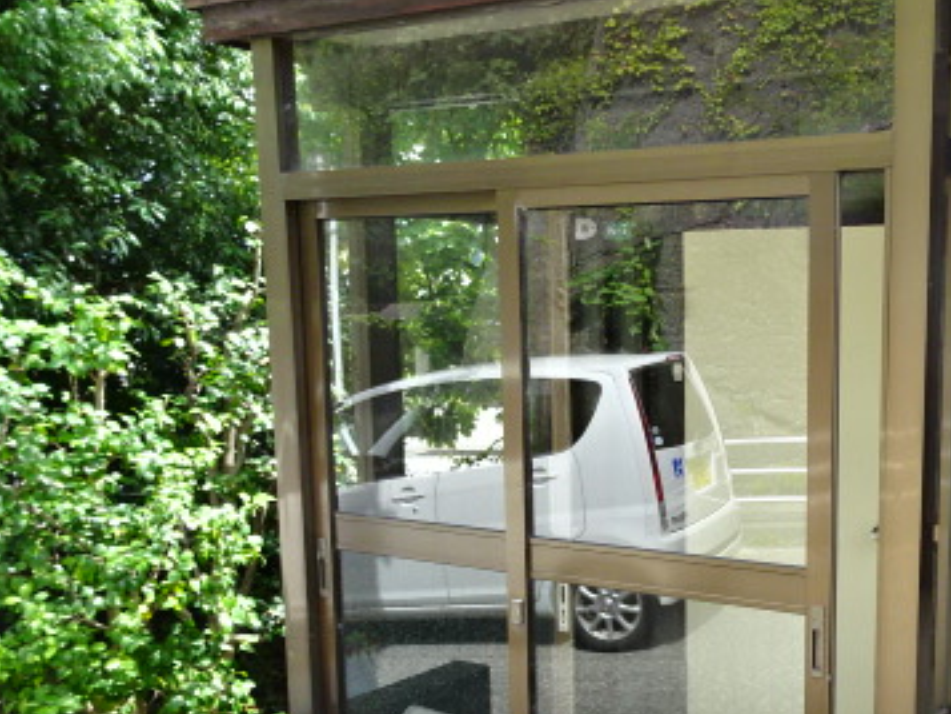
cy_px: 496
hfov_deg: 41.8
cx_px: 770
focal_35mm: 43
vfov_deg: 33.2
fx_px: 1182
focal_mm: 4.1
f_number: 3.5
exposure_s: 1/250
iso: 160
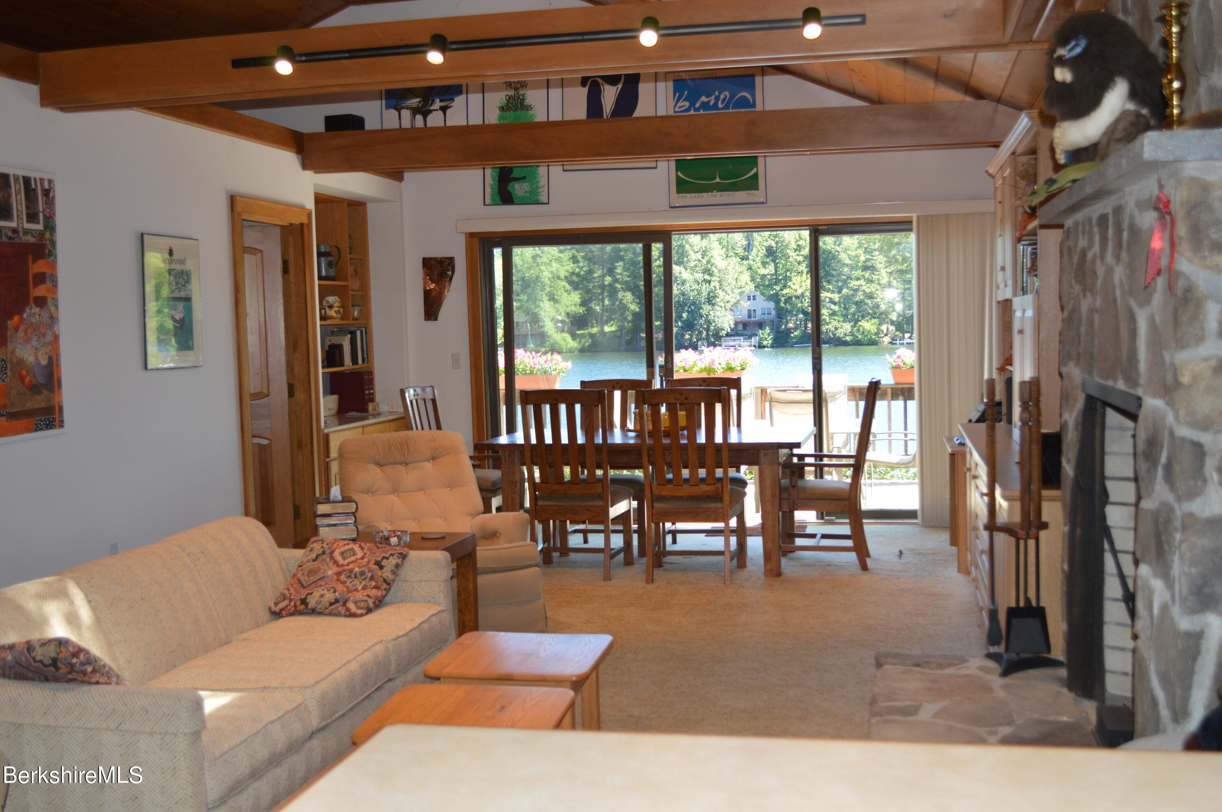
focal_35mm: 39
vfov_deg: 34.1
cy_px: 406
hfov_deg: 49.6
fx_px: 1323
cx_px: 611
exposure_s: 1/125
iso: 360
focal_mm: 26
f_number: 4.2
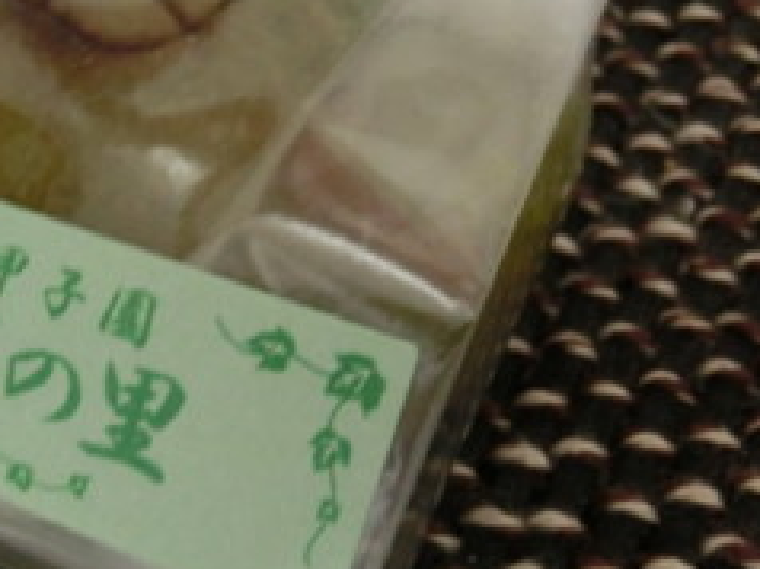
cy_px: 121
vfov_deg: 20.2
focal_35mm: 72
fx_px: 1579
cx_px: 105
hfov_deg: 26.3
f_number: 3.9
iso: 800
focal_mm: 6.67
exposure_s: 1/10
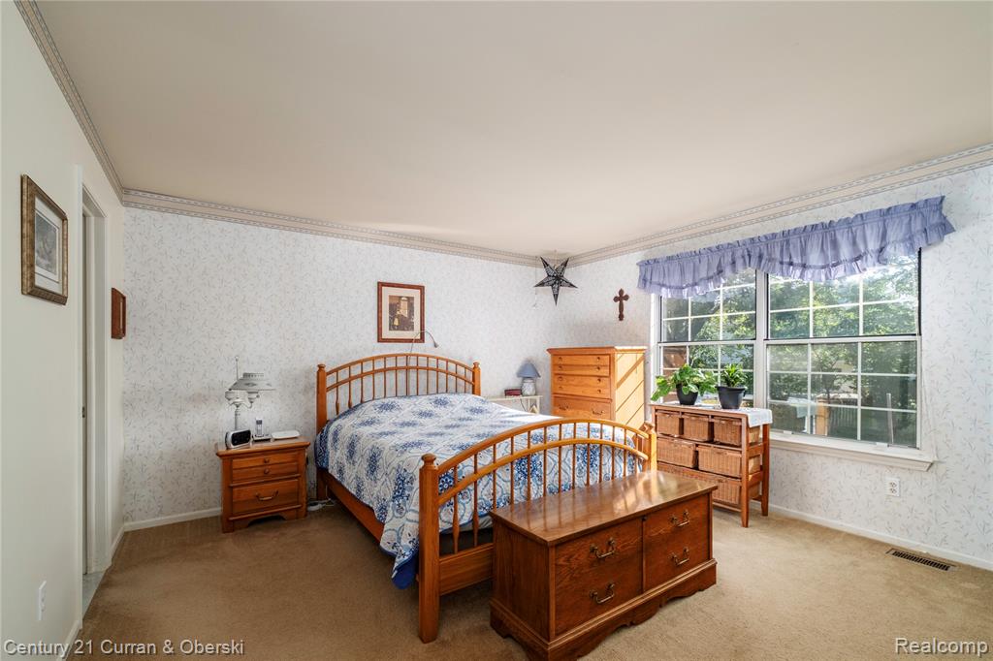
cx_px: 496
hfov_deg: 100.4
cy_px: 330
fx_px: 414
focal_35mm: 15
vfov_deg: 77.3
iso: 800
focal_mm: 10
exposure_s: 1/250
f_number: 6.4
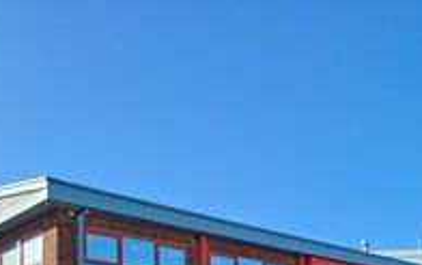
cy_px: 321
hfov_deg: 37.5
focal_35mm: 54
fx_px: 622
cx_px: 192
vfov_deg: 22.1
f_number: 1.8
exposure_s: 1/1198
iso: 32
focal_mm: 4.65
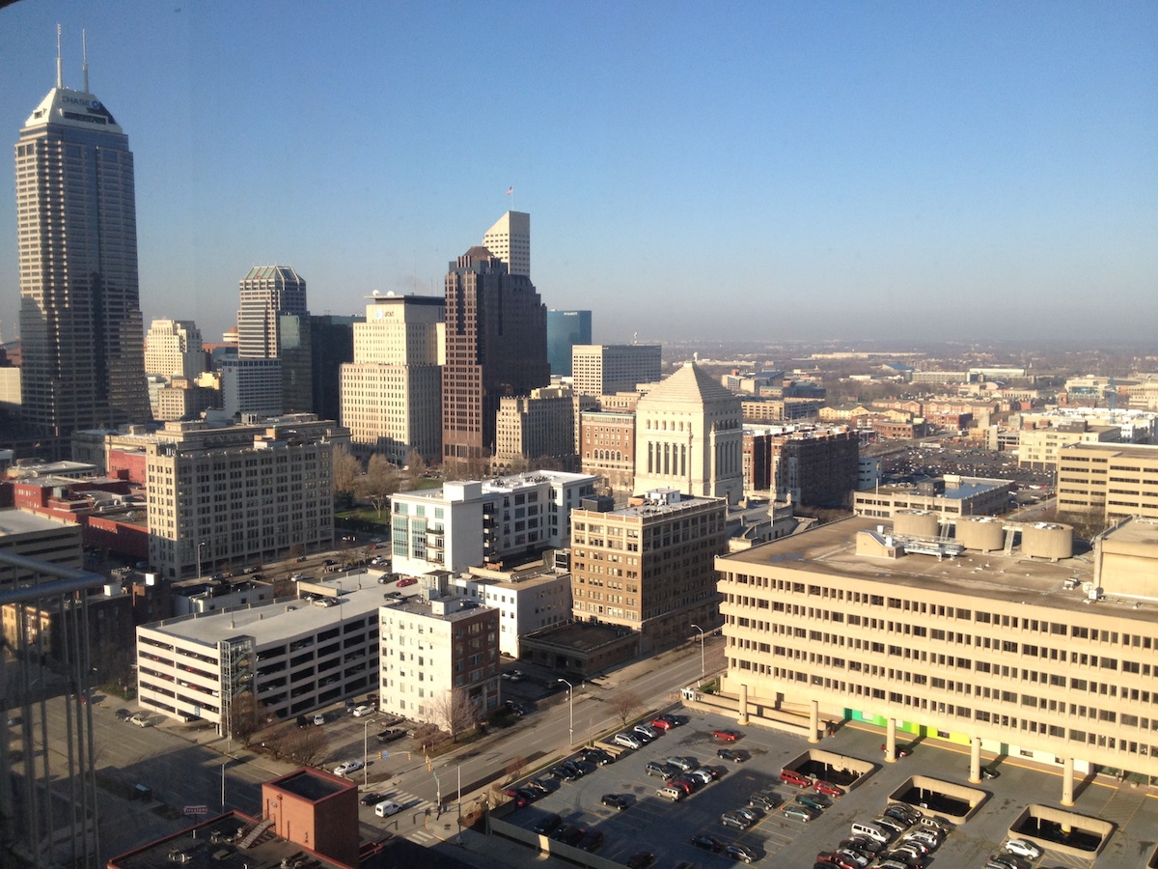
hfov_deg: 52.6
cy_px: 434
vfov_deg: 40.7
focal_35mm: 35
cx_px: 579
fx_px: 1171
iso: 50
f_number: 2.4
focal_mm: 4.28
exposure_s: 1/365
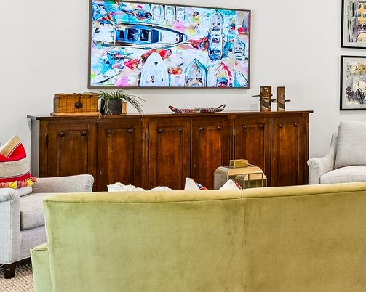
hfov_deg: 21.8
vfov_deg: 22.7
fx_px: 725
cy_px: 88
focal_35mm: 67
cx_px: 597
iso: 400
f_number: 8
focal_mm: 17.5
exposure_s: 1/15
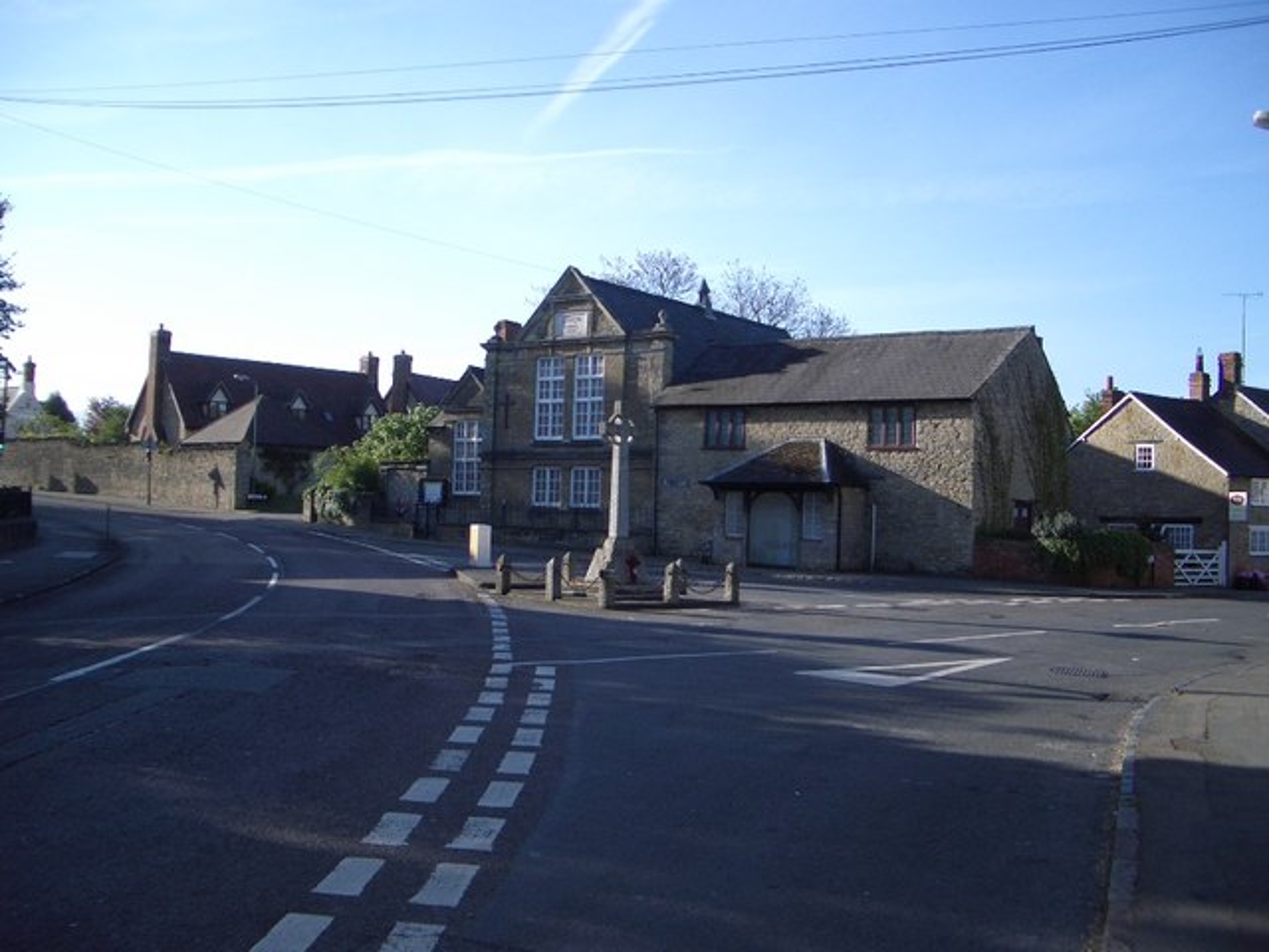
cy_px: 476
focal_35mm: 35
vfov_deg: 40.7
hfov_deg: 52.6
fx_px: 1283
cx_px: 634
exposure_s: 1/640
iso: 50
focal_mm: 5.8
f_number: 2.6
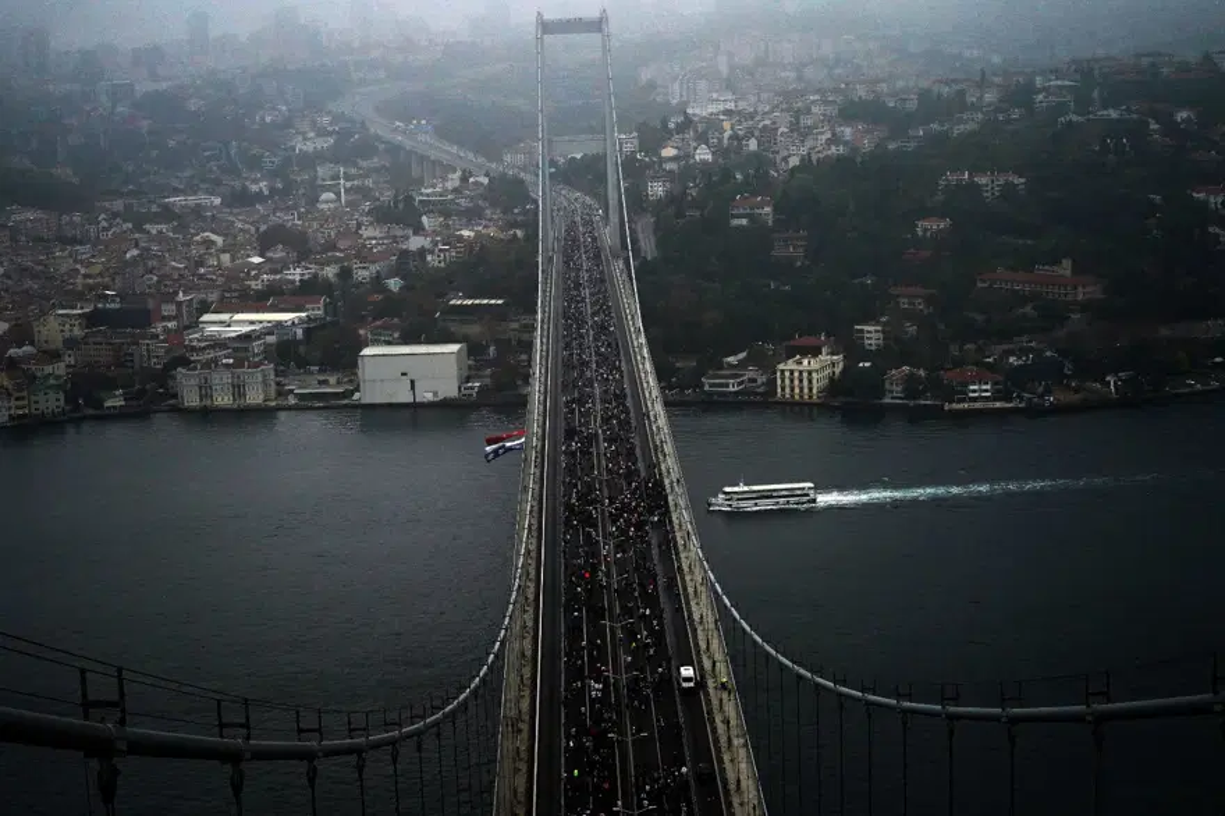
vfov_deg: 19.4
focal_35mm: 70
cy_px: 408
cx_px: 612
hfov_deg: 28.9
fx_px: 2381
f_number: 2.8
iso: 1000
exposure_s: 1/8000
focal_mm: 70
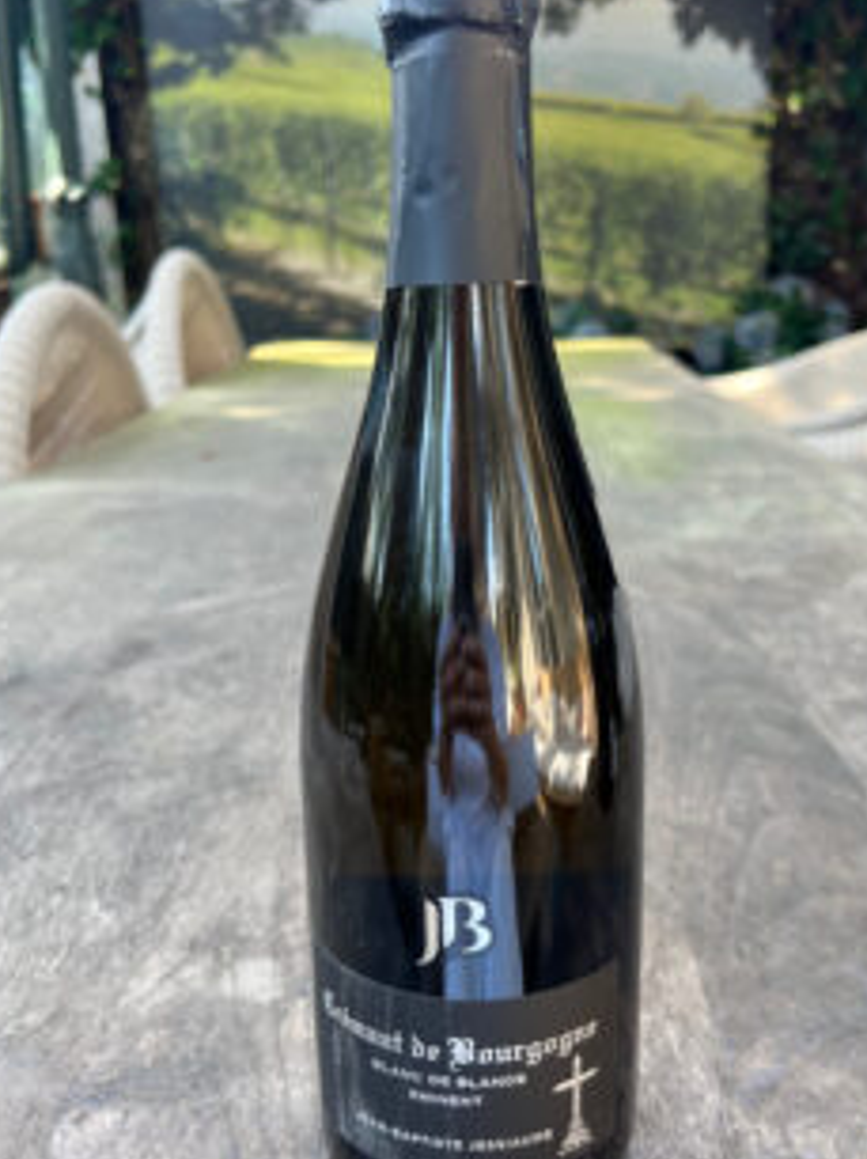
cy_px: 553
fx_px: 1137
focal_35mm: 34
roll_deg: +0.3
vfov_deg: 54.0
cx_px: 515
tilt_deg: -15.0
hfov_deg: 41.6
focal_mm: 5.7
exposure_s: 1/121
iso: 64
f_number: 1.5
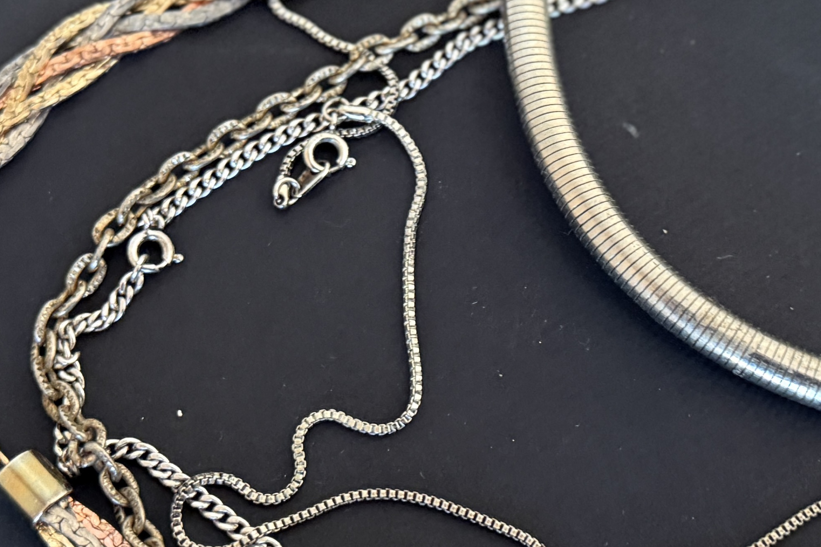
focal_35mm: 33
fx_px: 753
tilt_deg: -67.0
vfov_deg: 39.8
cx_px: 405
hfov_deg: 57.2
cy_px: 327
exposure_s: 1/40
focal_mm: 6.76
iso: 640
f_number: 1.78
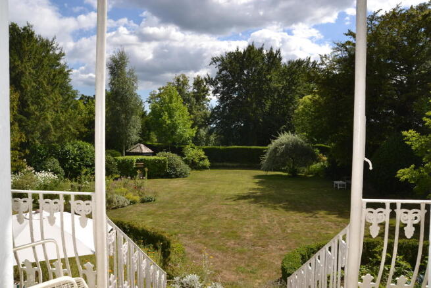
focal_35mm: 26
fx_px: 305
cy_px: 144
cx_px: 216
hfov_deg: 70.4
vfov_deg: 50.4
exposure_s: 1/200
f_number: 10
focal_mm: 17
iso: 100
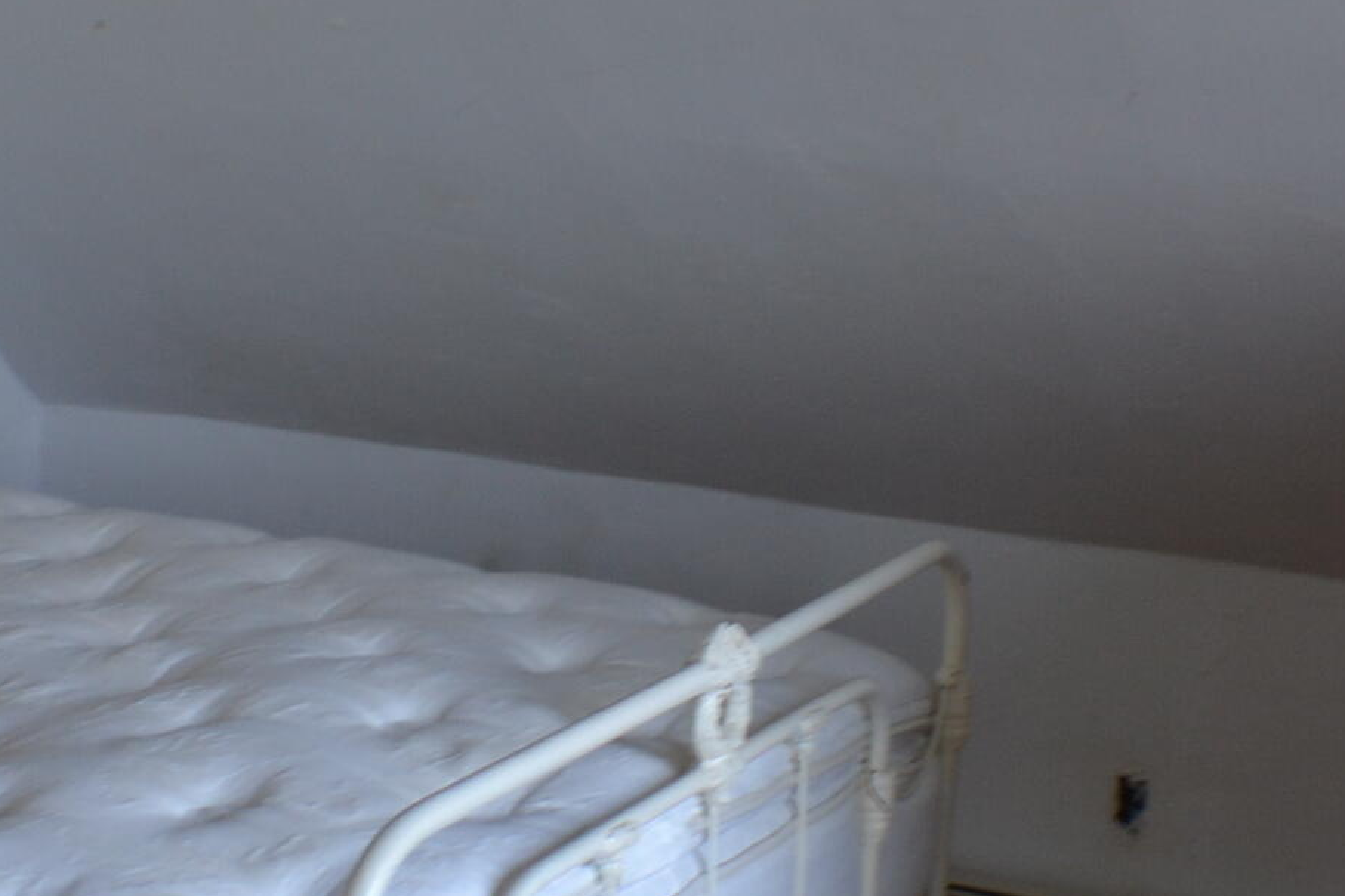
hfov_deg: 17.9
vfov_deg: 12.0
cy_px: 349
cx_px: 513
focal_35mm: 114
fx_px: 4259
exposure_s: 1/40
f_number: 4.5
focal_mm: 30
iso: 400
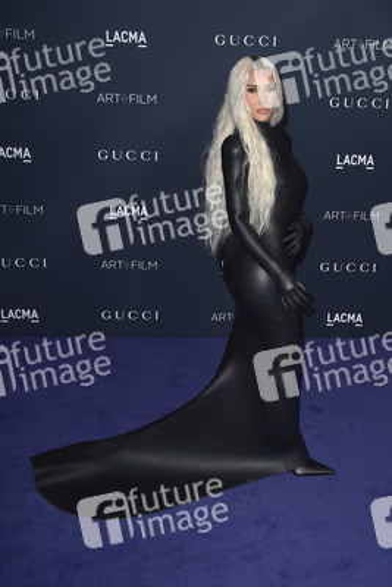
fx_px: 620
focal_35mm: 38
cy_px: 294
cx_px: 196
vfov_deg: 50.7
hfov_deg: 35.1
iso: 500
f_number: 6.3
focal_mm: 38
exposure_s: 1/250
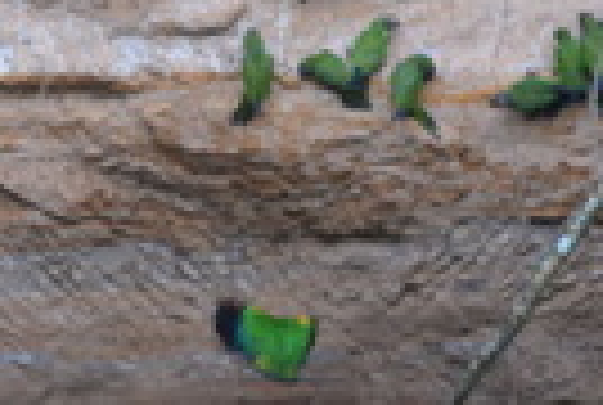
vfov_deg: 1.2
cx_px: -288
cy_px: -238
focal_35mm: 1117
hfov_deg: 1.8
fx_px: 18751
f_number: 5.6
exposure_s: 1/125
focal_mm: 300
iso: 1250
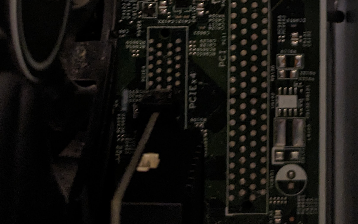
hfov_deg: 26.6
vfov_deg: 15.2
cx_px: 342
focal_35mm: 74
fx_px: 722
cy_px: -184
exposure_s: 1/25
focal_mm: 5.43
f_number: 1.89
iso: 983
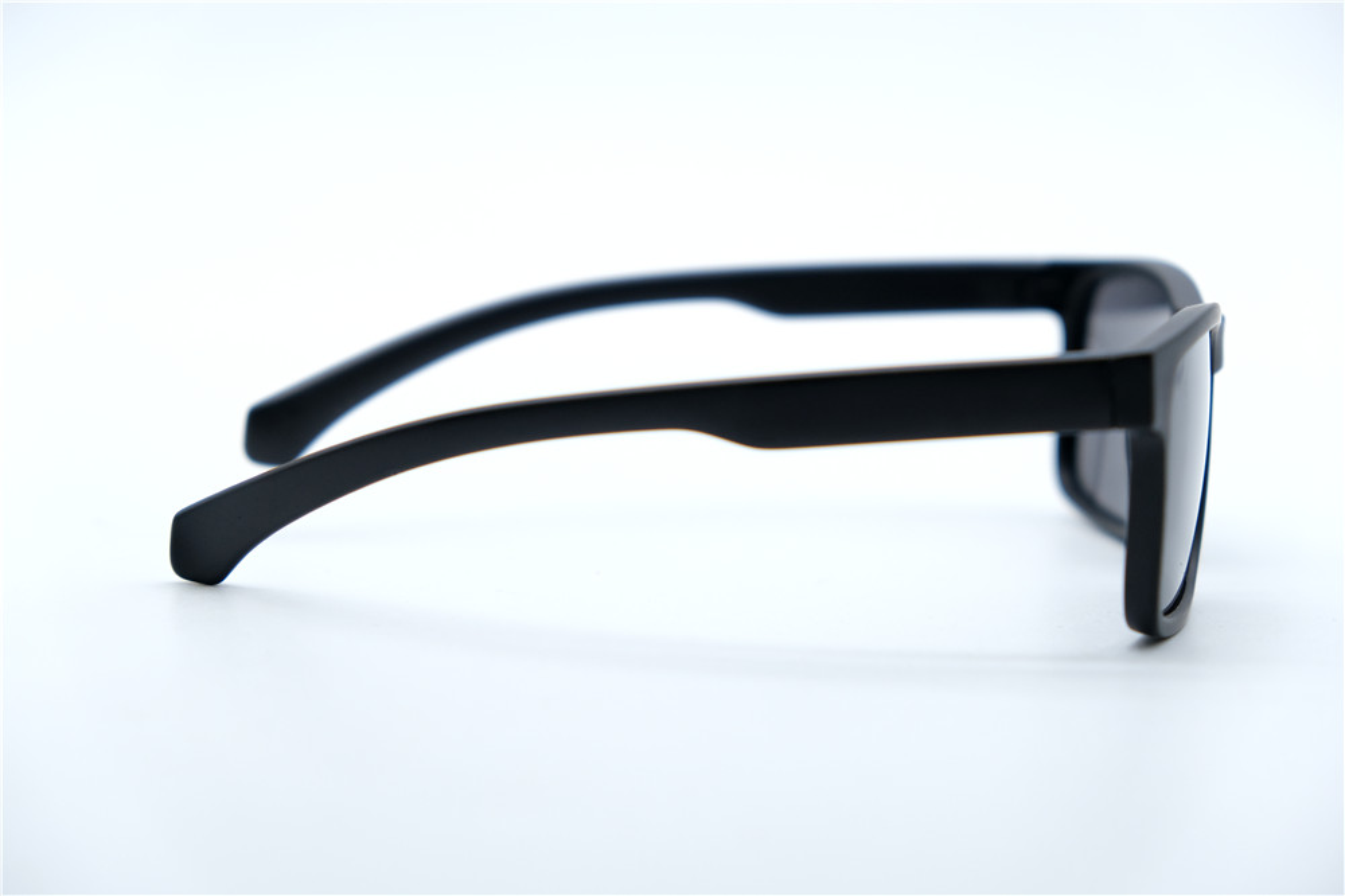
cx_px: 672
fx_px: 3100
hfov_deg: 24.5
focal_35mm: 83
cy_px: 448
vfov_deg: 16.4
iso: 640
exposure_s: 1/1000
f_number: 4
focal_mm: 55
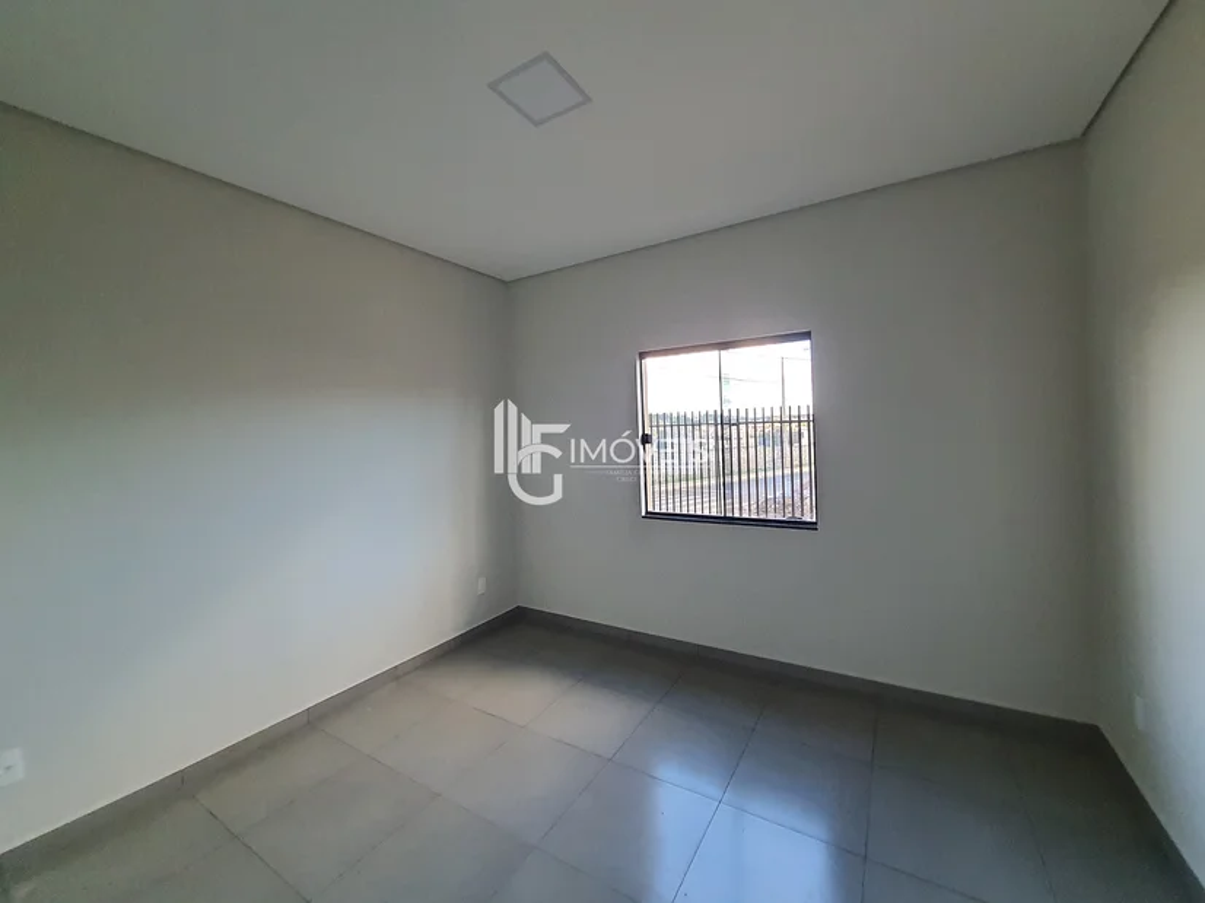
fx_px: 452
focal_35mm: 13
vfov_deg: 89.9
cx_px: 602
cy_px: 452
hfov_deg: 106.2
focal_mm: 1.74
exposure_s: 1/60
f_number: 2.2
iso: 400
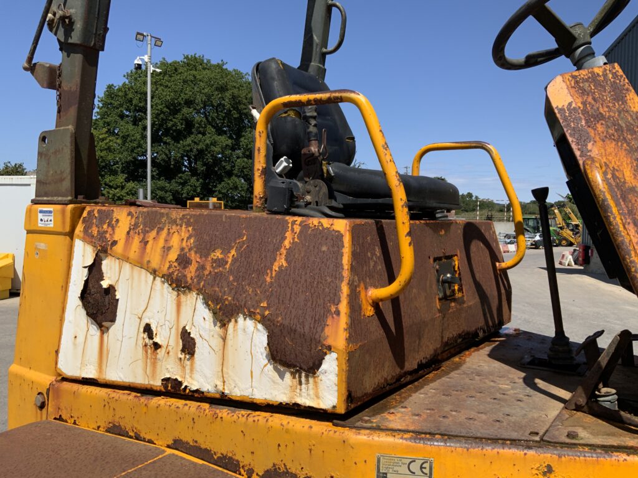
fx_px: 534
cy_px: 239
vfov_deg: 48.2
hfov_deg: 61.7
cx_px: 319
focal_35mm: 29
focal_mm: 3
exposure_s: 1/2227
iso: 20
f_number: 1.8
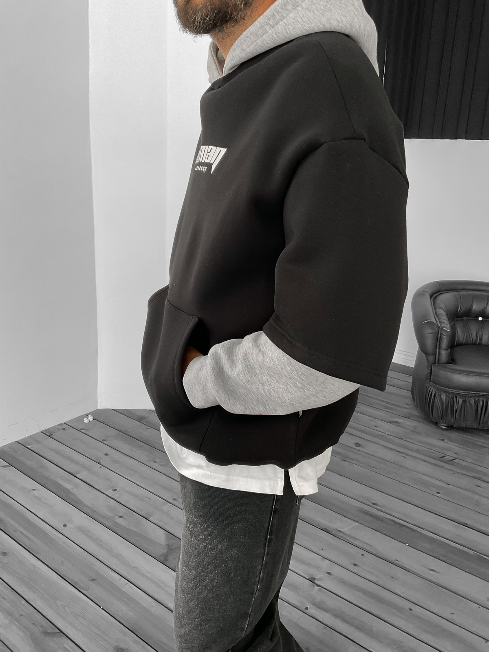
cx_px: 244
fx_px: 546
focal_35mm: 29
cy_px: 326
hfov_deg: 48.2
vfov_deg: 61.7
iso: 64
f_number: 1.8
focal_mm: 3
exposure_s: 1/120
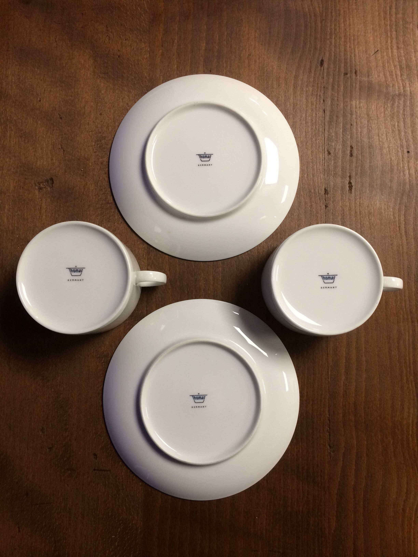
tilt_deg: -86.5
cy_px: 278
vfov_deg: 61.7
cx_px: 209
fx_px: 467
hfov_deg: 48.2
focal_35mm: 29
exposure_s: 1/33
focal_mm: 4.15
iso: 64
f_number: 2.2
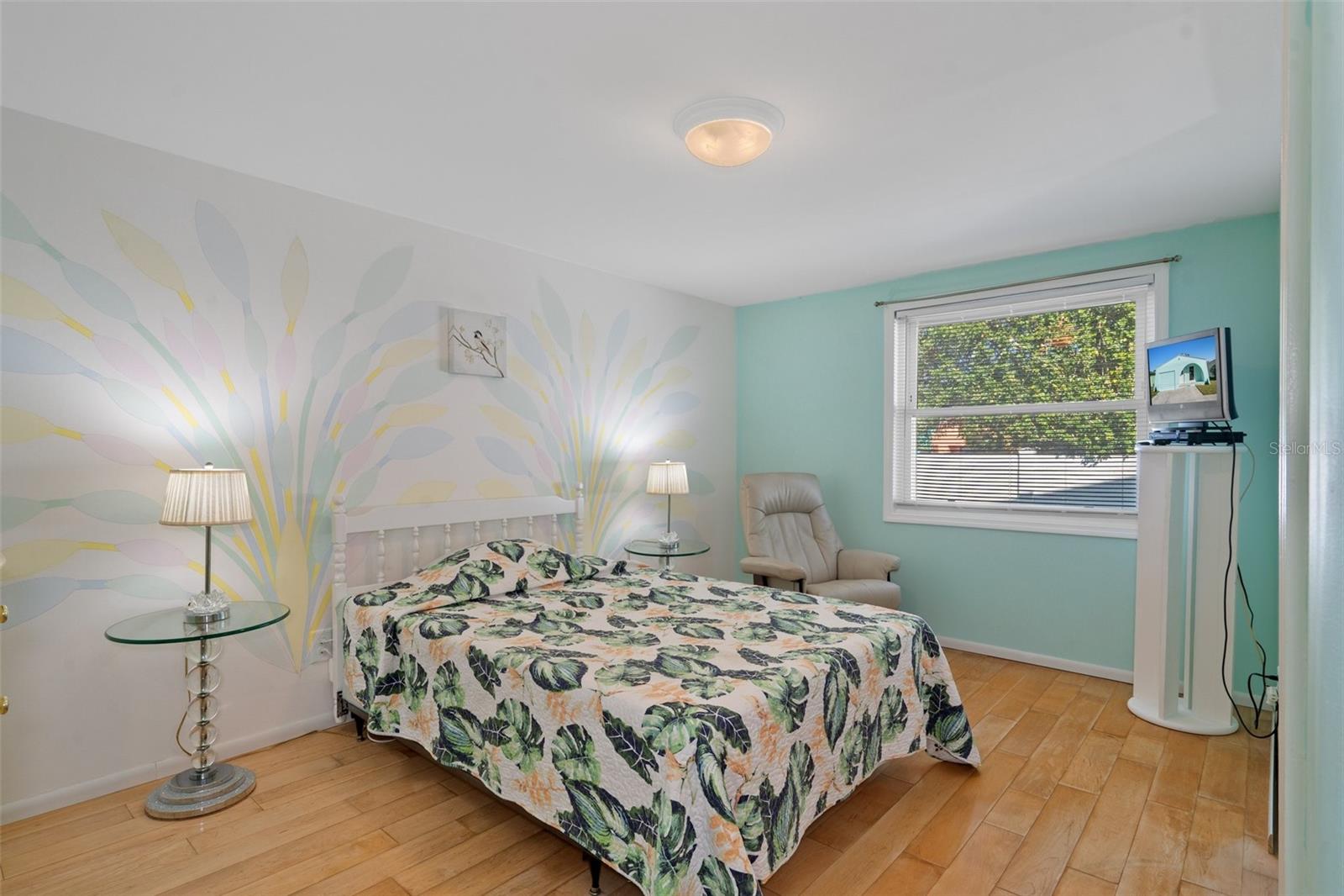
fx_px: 634
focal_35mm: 17
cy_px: 448
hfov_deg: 93.3
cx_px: 672
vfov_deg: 70.4
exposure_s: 1.3
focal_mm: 17
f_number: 8
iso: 320
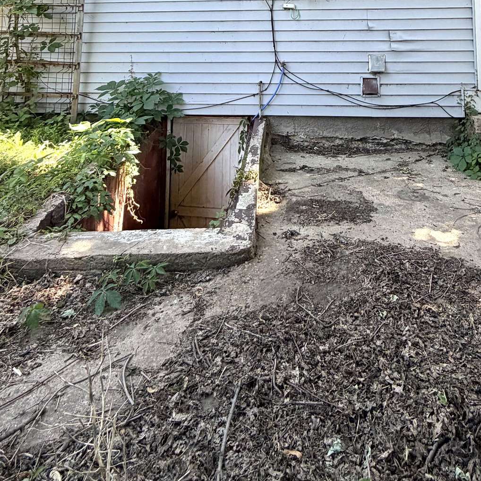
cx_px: 318
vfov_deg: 47.9
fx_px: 440
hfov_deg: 56.2
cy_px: 5
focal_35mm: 28
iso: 50
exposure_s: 1/170
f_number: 2.2
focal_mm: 2.22
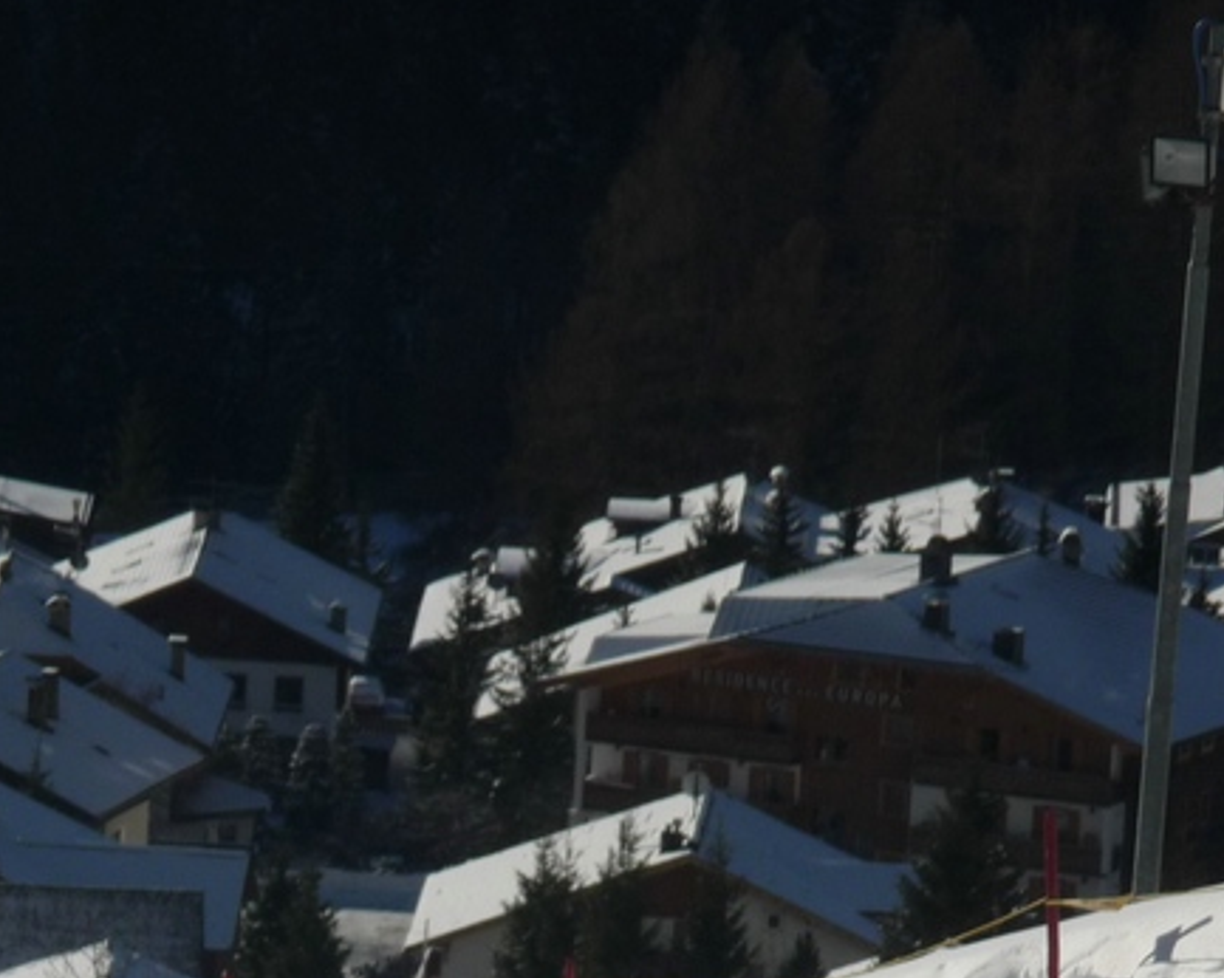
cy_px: 975
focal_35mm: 600
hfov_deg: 3.2
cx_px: 424
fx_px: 21726
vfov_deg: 2.6
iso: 100
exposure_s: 1/400
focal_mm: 47
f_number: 11
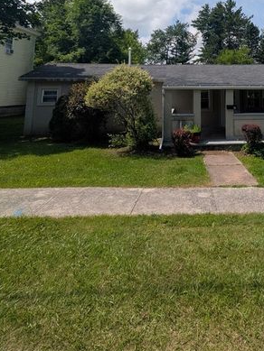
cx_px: 204
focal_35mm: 24
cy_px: 65
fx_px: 244
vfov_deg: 64.5
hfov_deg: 53.7
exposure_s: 1/2469
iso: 54
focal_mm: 1.85
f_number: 2.2
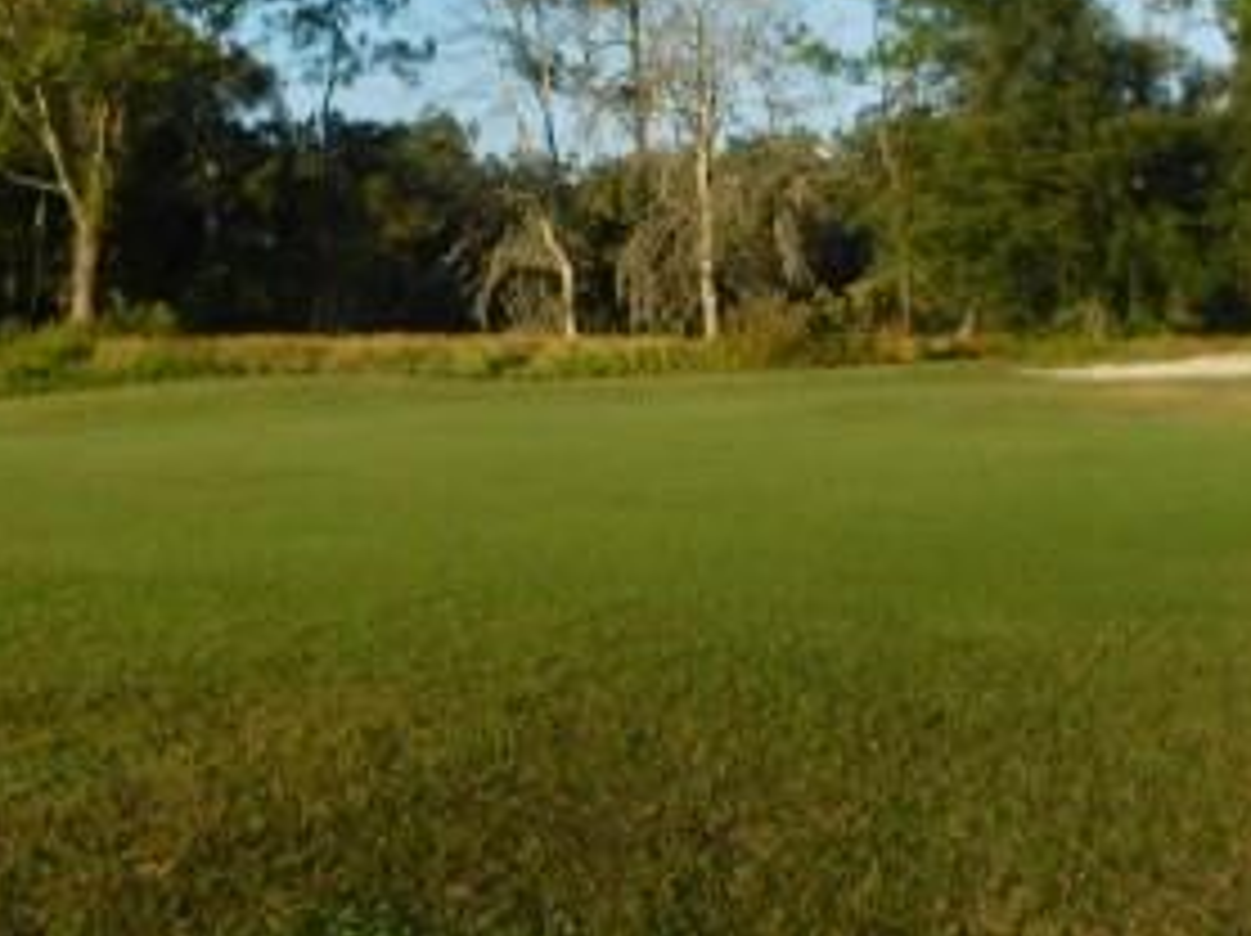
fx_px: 1914
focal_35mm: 53
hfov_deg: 36.2
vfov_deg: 27.1
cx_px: 698
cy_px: 225
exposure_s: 1/1000
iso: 125
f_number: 3
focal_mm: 4
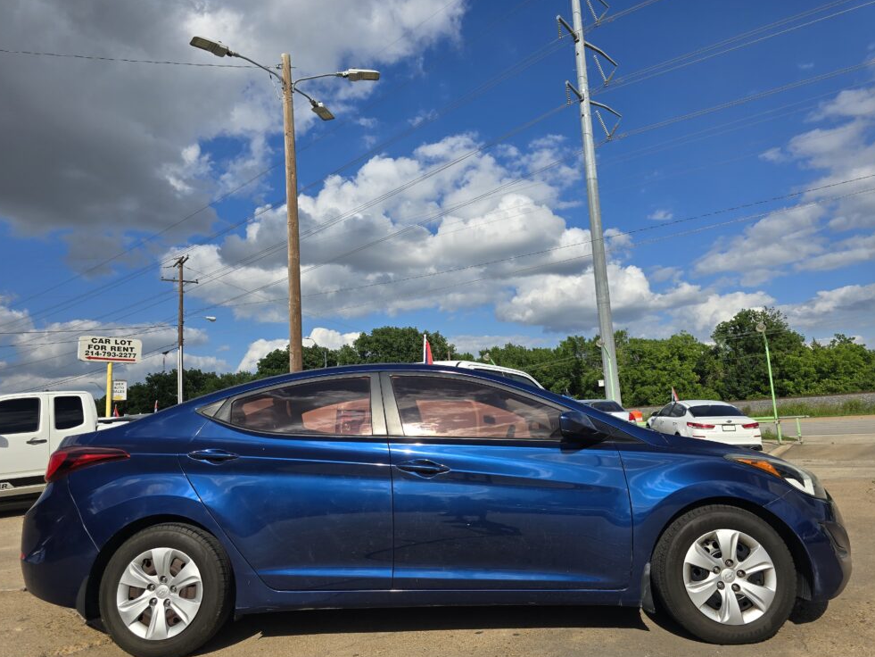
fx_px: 607
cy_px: 337
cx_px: 430
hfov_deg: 71.6
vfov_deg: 56.8
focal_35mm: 24
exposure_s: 1/1354
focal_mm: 6.3
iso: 12
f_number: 1.7
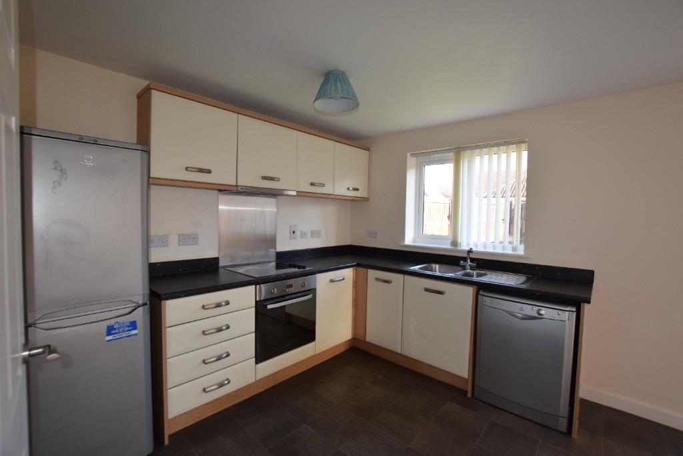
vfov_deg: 77.3
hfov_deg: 100.4
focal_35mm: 15
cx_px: 342
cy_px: 228
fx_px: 285
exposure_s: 1/125
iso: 800
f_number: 5.6
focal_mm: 10
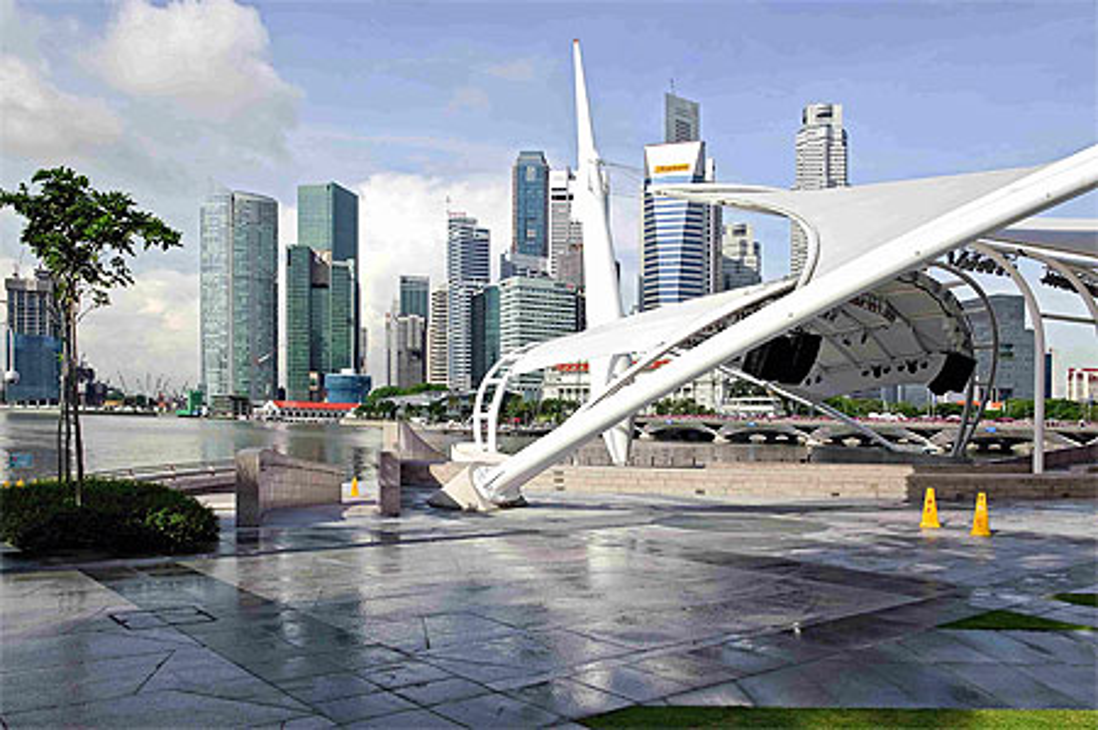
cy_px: 365
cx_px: 549
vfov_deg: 44.9
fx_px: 884
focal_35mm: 29
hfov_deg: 63.7
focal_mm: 29
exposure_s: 1/350
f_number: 11
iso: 200
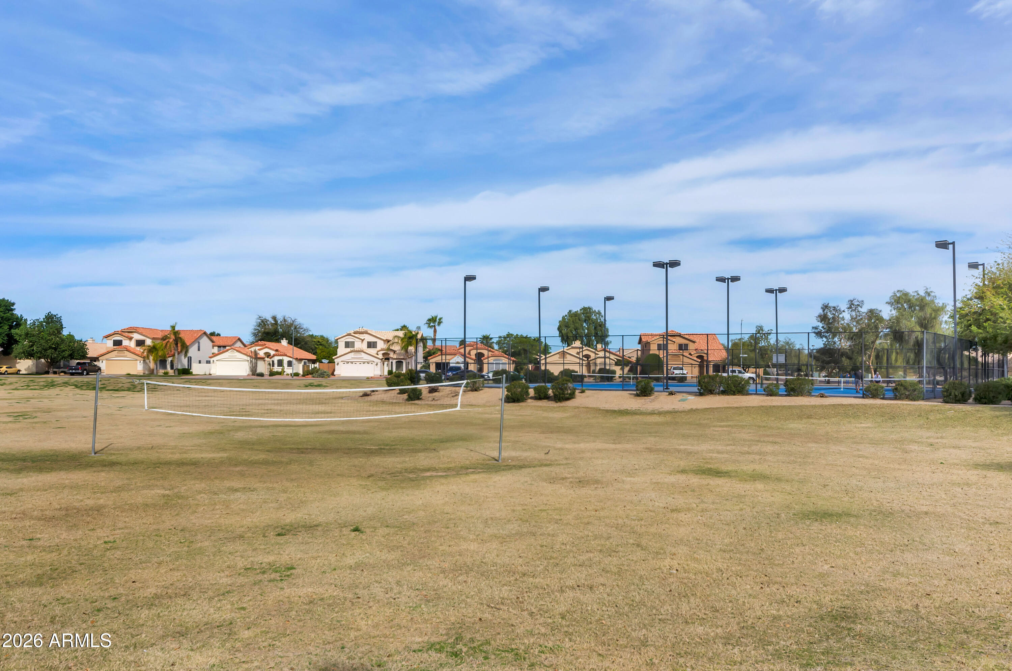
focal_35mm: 30
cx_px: 506
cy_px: 336
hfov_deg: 62.0
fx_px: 842
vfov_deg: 43.4
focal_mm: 20
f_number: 13
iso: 500
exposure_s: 1/640
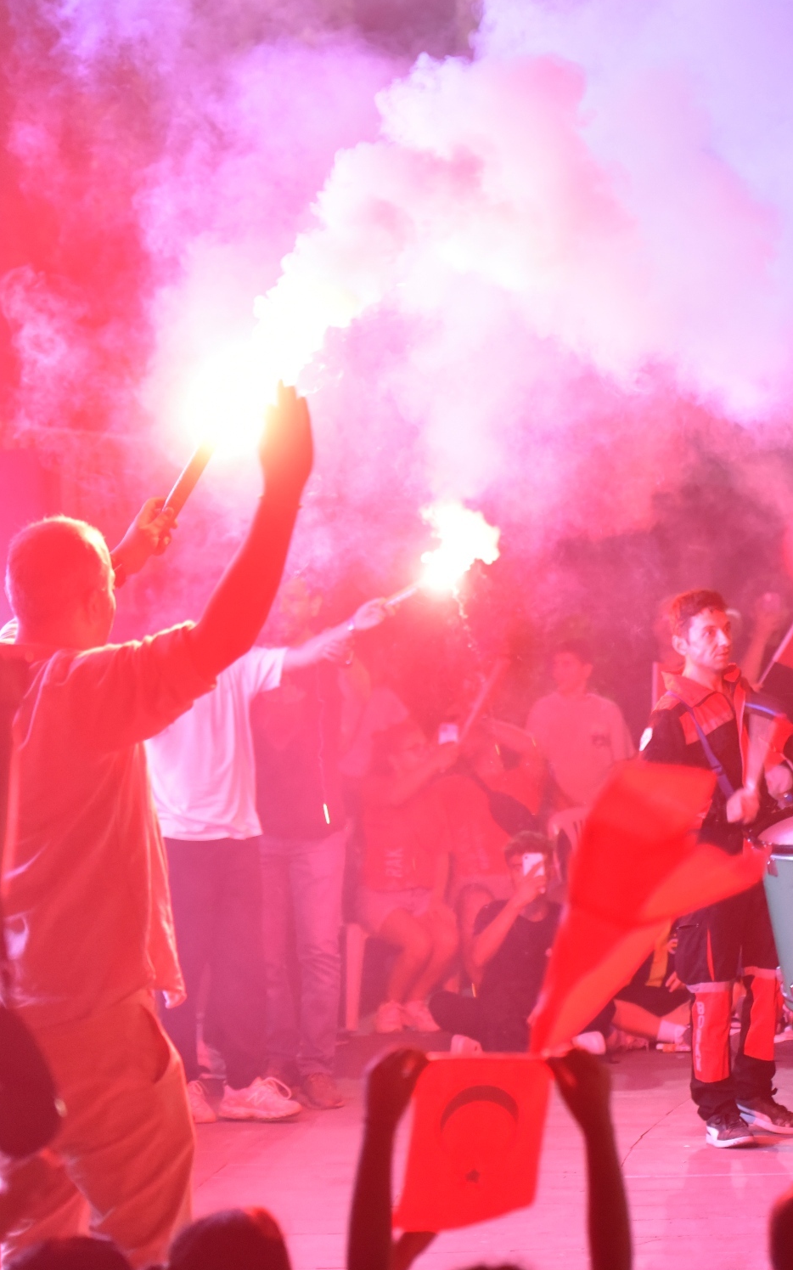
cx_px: 644
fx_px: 4254
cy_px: 548
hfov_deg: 10.6
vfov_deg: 17.0
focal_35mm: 123
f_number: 2.8
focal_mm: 70
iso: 2000
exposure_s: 1/100
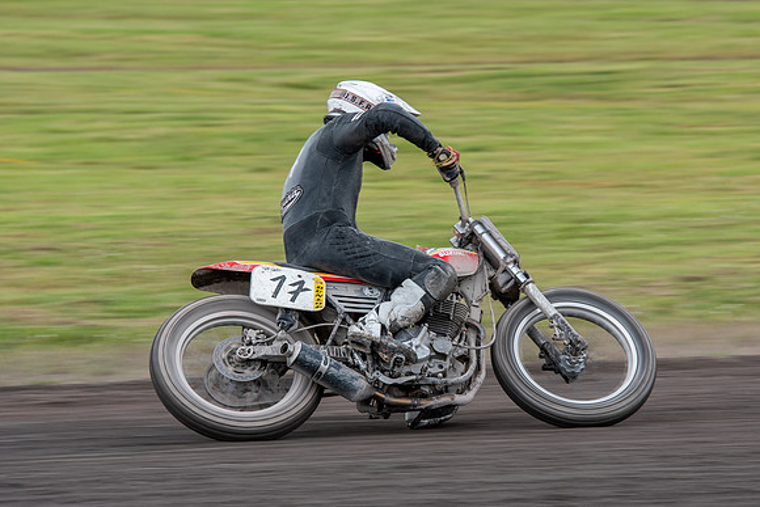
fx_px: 5599
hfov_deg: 7.8
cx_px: 445
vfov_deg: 5.2
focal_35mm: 265
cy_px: 268
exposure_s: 1/200
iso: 200
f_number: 8
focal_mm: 200
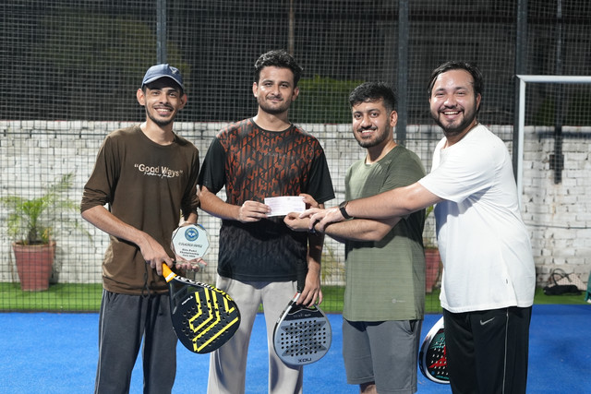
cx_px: 296
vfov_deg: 27.0
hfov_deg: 39.6
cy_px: 197
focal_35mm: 50
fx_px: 821
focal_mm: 50
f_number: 4
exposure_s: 1/160
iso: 4000
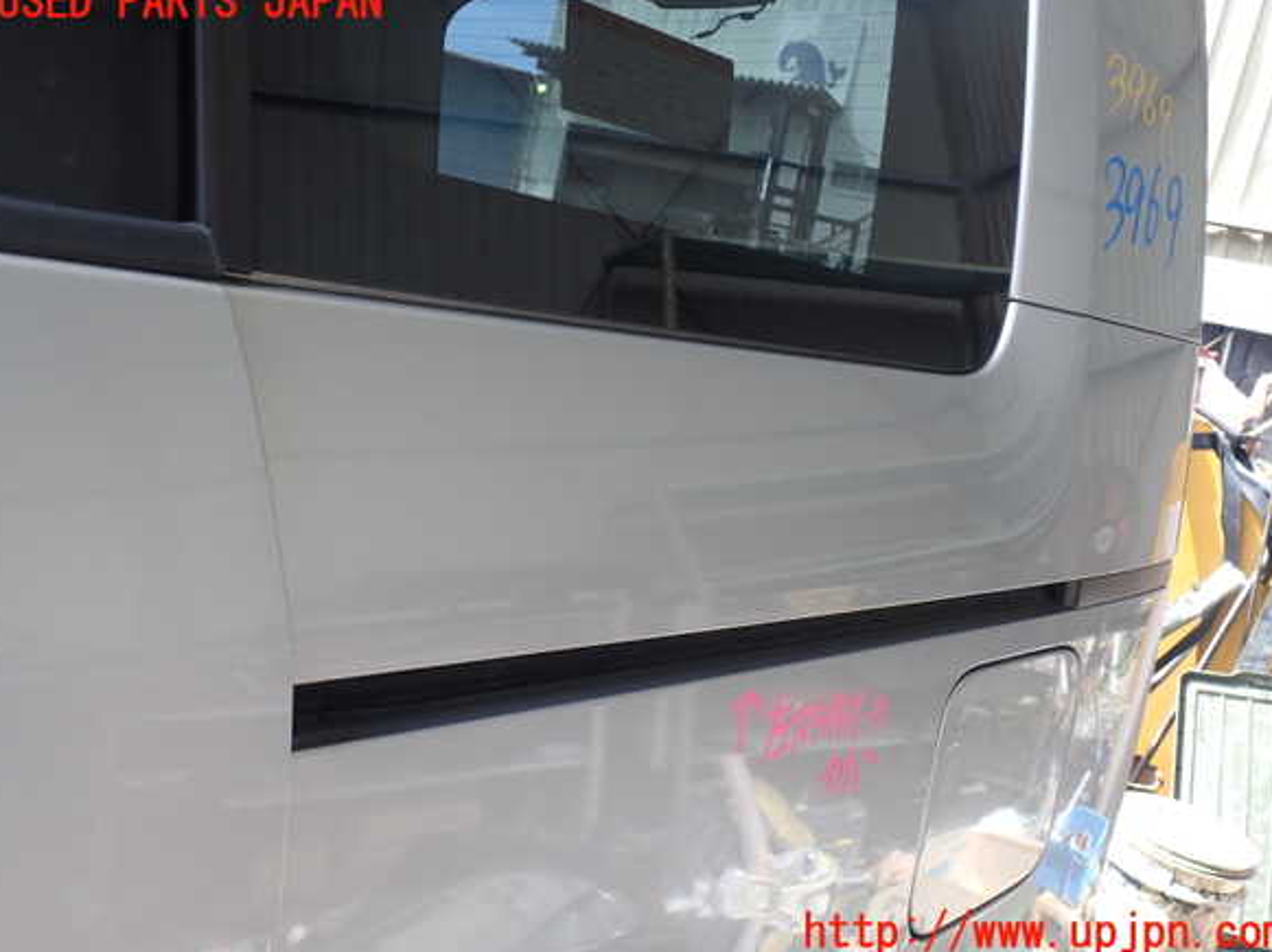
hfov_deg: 58.4
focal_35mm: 31
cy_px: 468
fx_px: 1138
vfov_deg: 45.4
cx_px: 641
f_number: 3.2
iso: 100
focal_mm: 5.4
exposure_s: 1/100
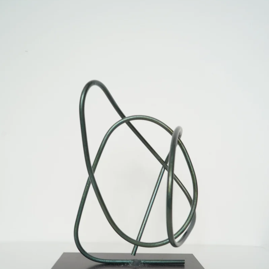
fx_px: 281
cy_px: 182
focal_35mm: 32
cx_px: 135
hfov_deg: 51.1
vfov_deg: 50.1
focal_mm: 25
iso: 640
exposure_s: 1/30
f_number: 6.3
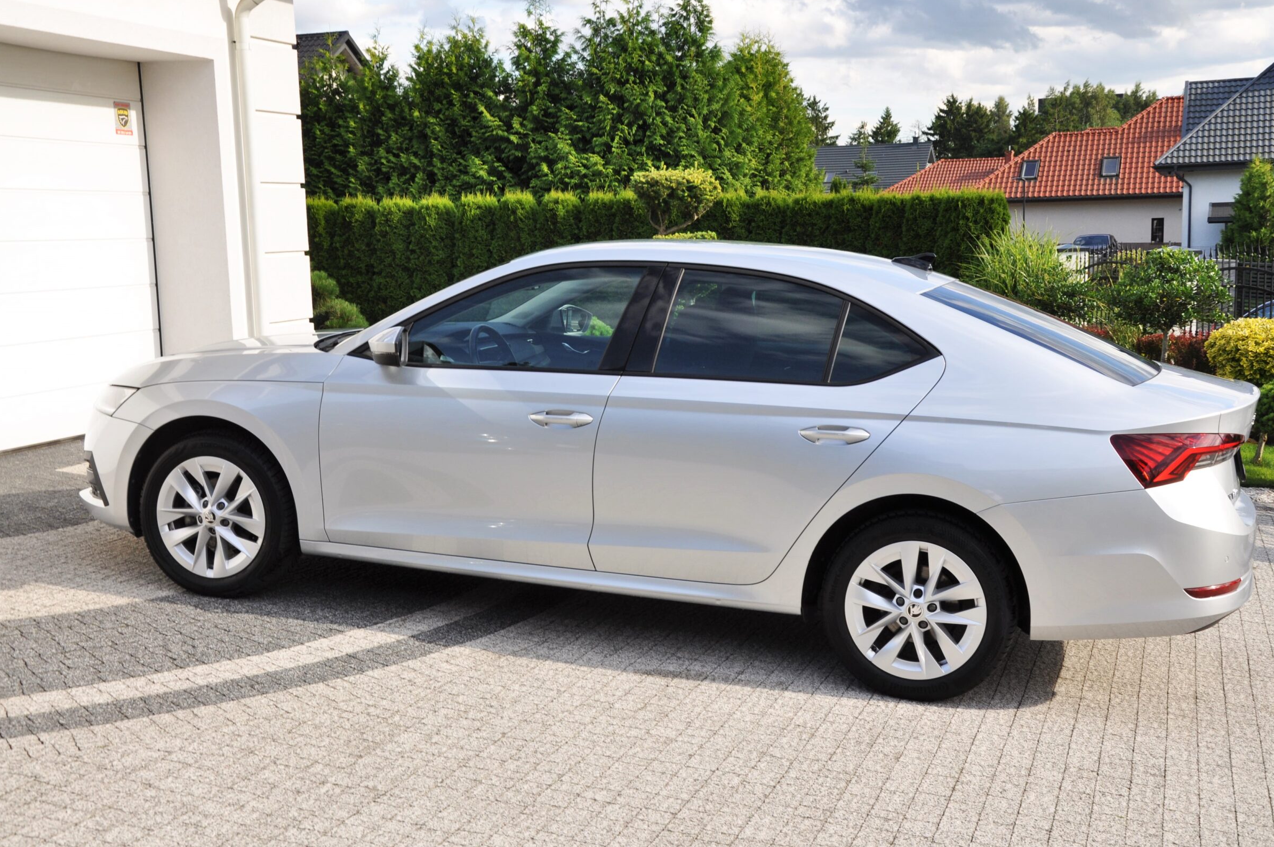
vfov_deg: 29.8
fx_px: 1591
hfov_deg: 43.6
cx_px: 638
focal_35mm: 45
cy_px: 431
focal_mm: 28
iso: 250
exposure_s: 1/320
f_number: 9
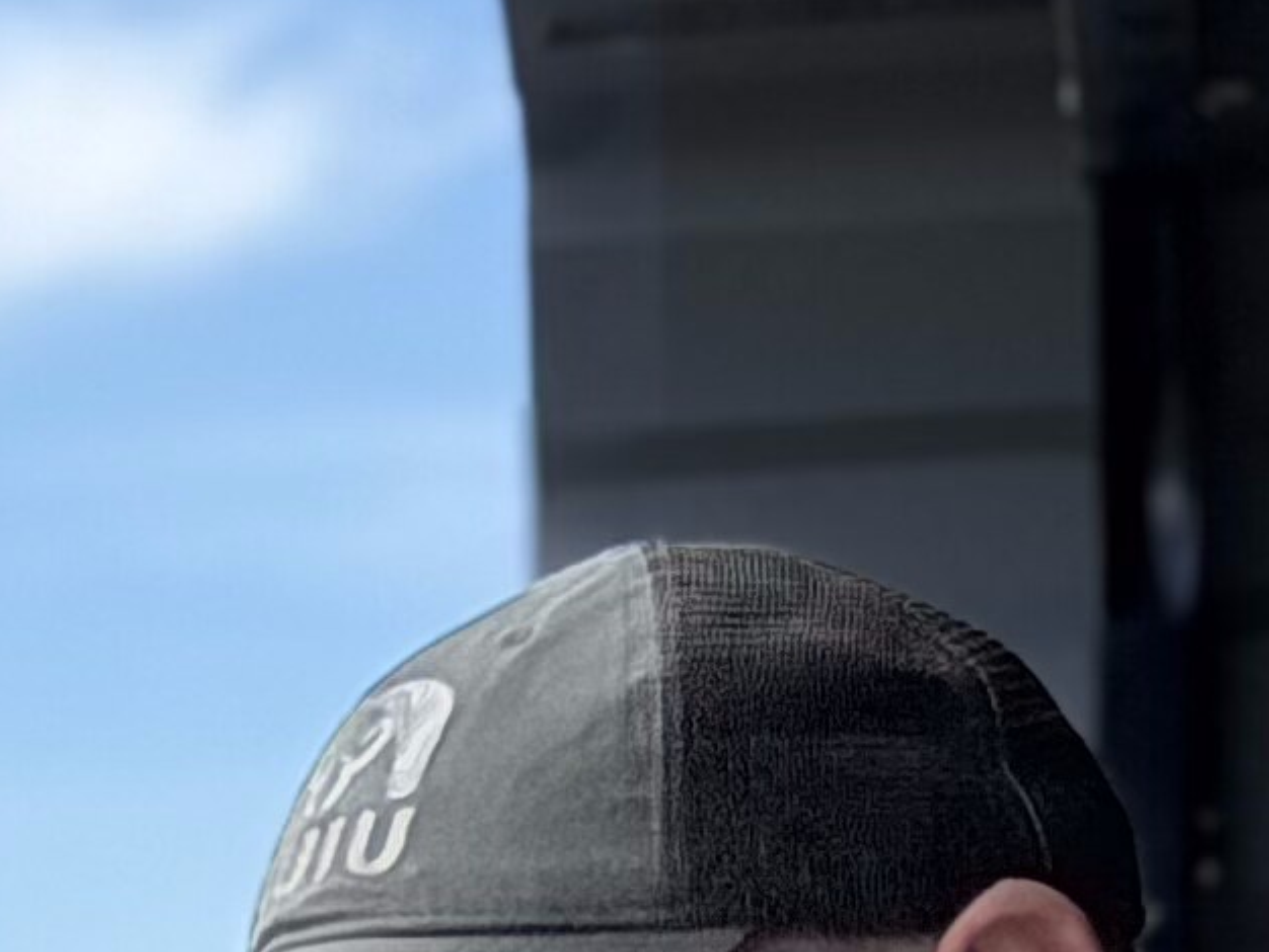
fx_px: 11332
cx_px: -2224
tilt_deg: -4.1
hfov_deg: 6.0
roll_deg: -0.1
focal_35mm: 309
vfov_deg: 4.6
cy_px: 2655
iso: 80
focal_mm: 6.76
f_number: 1.78
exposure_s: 1/1931
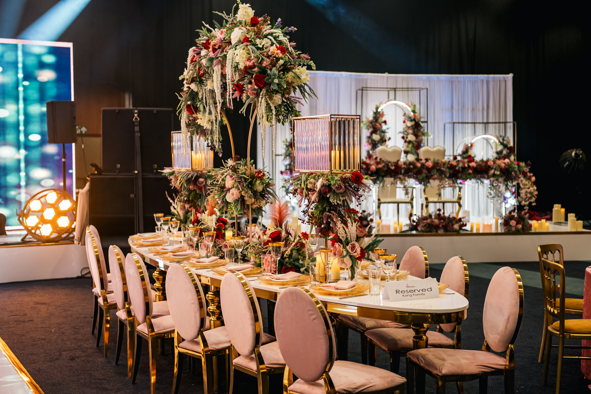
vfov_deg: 27.0
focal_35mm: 50
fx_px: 821
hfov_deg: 39.6
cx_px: 296
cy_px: 197
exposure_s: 1/100
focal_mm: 50
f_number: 2.5
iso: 1250
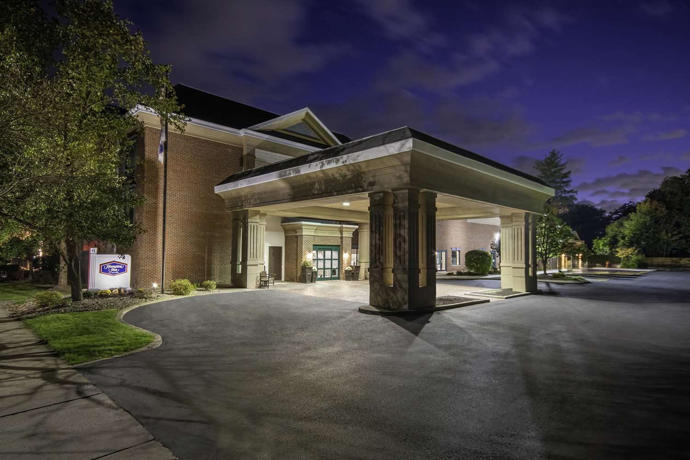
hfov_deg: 81.2
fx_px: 402
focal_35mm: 21
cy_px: 230
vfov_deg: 59.5
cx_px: 345
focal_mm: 14
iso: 800
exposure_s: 15
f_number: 9
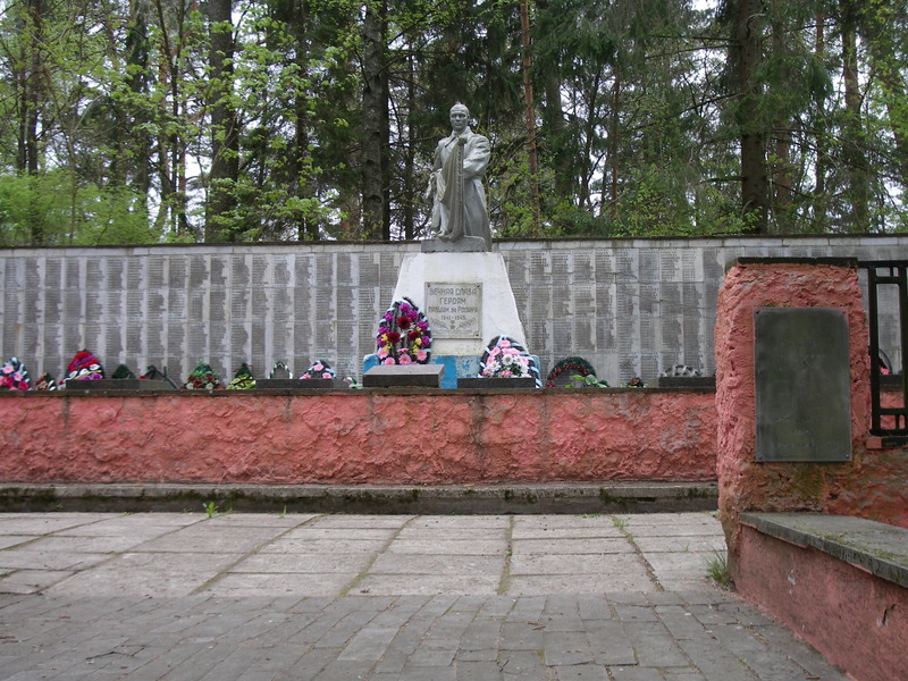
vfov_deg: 29.1
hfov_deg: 38.2
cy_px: 340
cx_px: 454
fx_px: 1312
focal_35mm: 50
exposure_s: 1/160
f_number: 3.1
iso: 80
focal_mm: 8.2
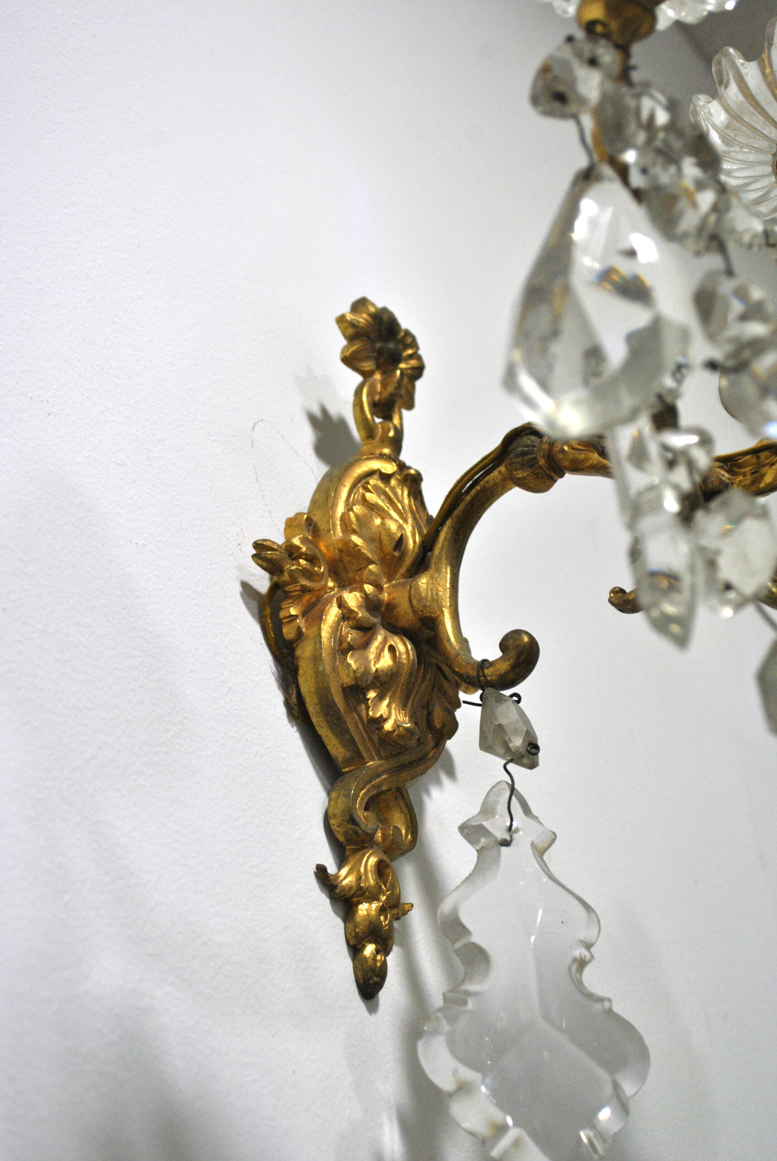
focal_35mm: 57
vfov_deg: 35.0
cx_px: 388
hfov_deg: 23.8
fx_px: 1840
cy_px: 580
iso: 400
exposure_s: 1/60
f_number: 5
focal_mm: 38
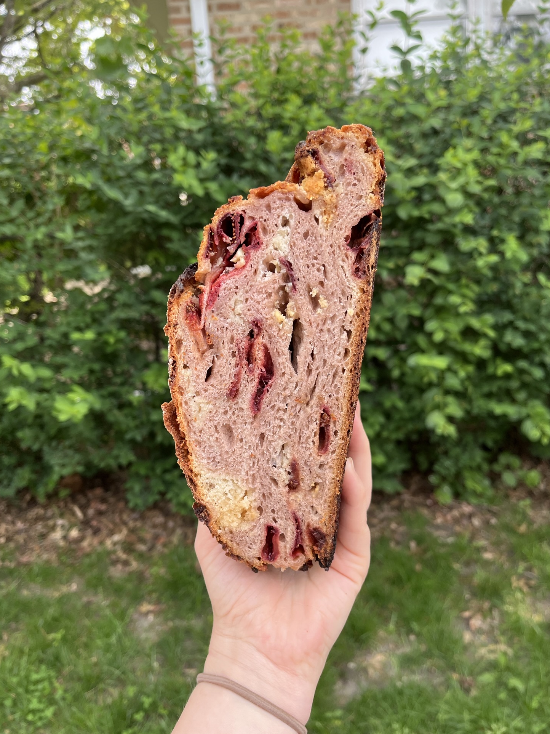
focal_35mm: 27
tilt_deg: -16.8
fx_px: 572
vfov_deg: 65.3
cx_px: 277
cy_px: 364
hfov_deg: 51.3
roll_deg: +4.7
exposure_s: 1/317
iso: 50
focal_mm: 5.1
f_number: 1.6
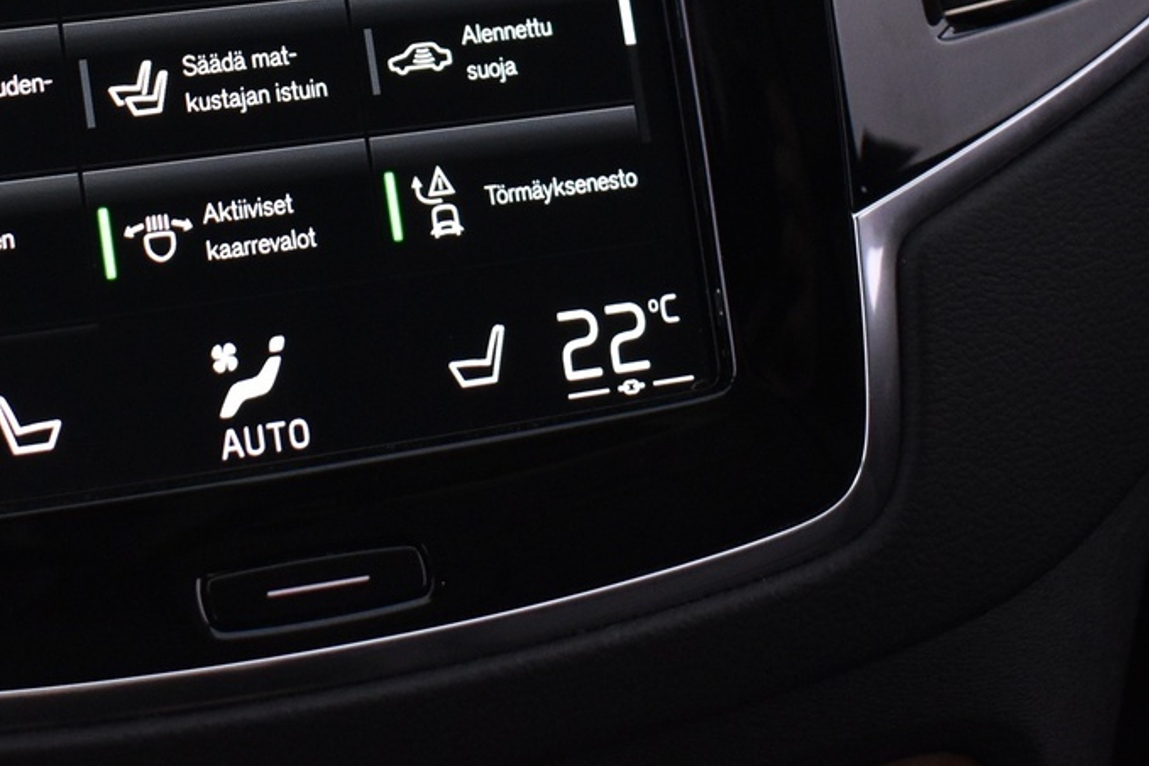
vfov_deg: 14.3
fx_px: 2969
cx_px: 32
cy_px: -132
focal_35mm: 93
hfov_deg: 21.2
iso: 2000
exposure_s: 1/40
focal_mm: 26
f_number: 4
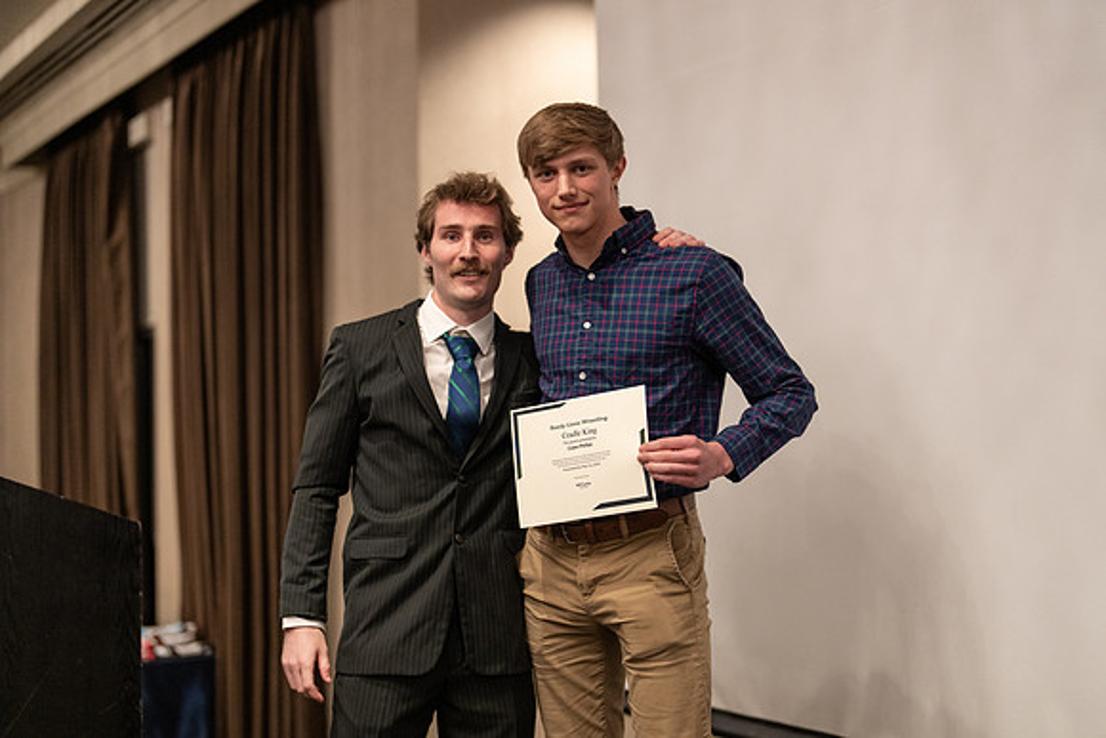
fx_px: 1536
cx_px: 553
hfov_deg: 39.6
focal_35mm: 50
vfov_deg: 27.0
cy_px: 369
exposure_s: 1/320
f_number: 1.2
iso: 1600
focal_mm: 50
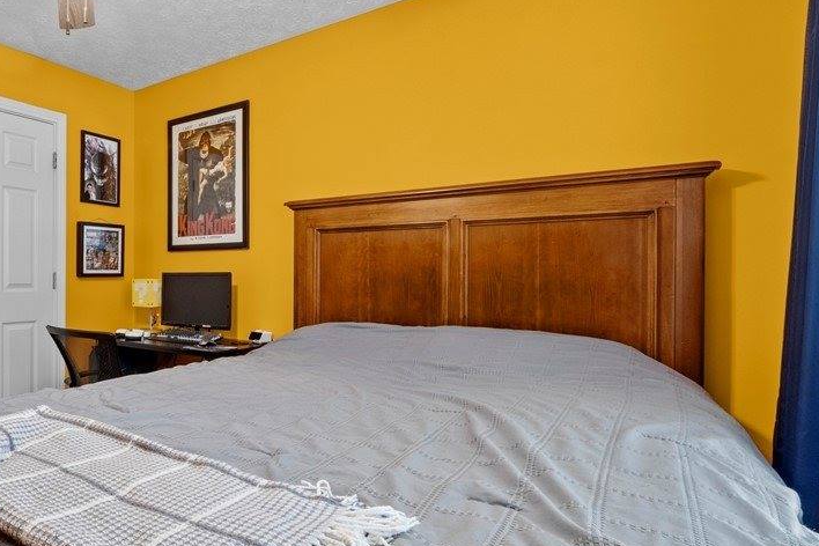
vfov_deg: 55.1
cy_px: 285
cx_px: 227
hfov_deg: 72.0
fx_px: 523
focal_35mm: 23
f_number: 11
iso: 400
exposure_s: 1/1.25
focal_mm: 10
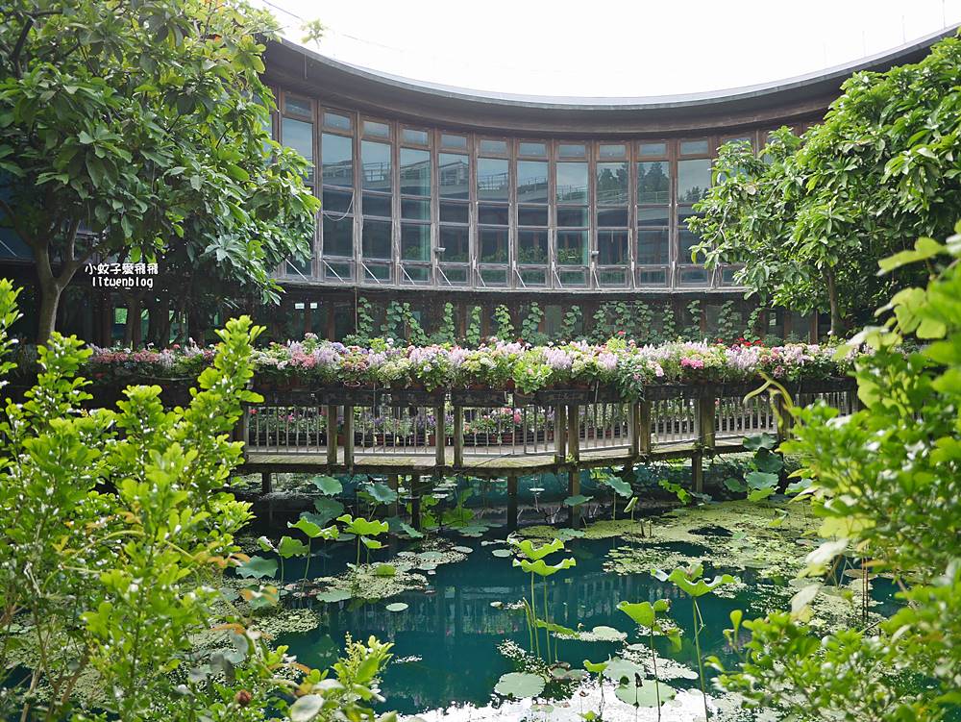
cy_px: 361
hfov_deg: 63.4
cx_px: 480
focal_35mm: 28
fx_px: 778
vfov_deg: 49.8
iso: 200
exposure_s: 1/320
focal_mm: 14
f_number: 2.5
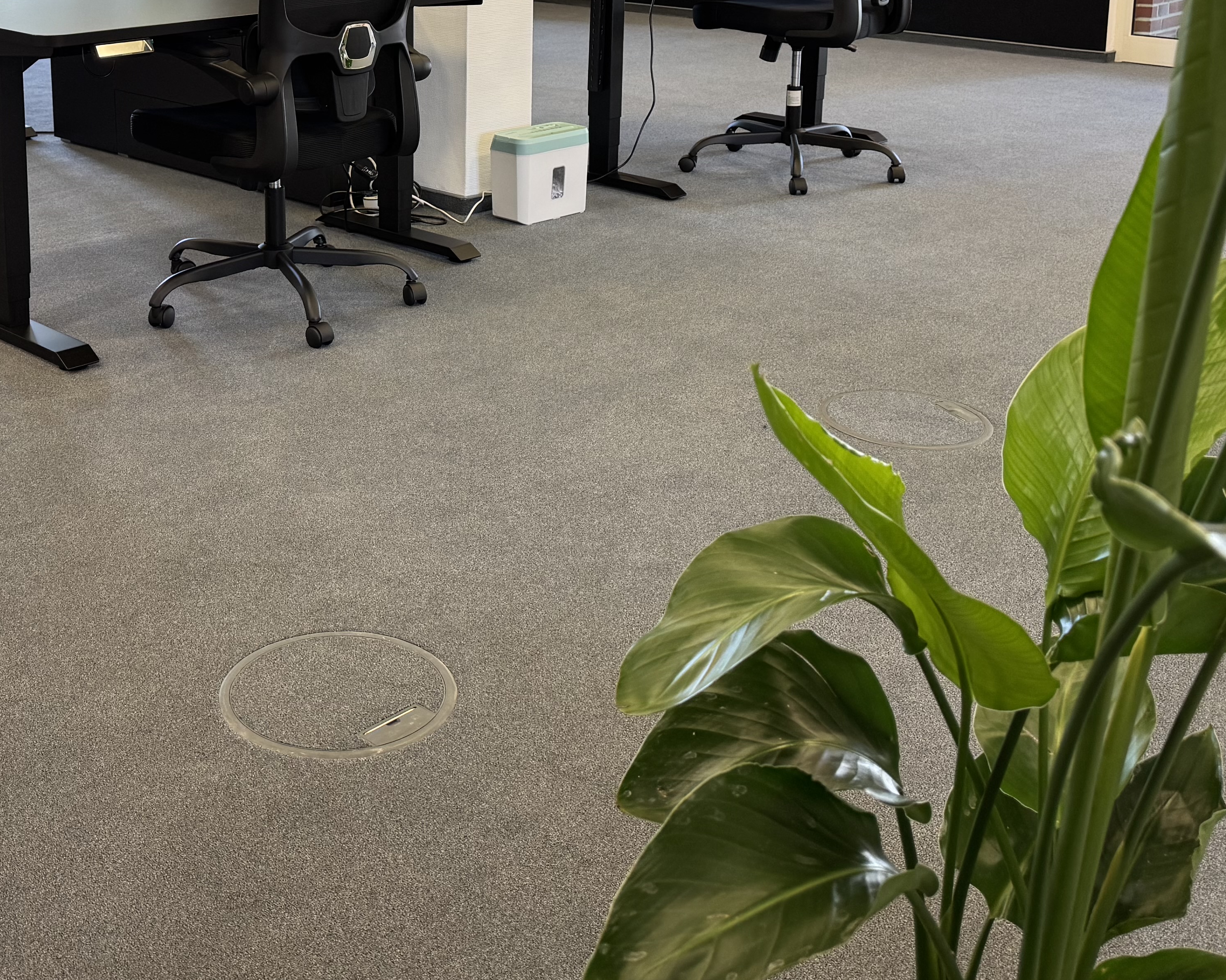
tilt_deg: -10.6
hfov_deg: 40.7
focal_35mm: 45
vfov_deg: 31.9
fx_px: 1633
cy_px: 108
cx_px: 411
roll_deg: -0.1
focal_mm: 6.76
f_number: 1.78
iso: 160
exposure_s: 1/50
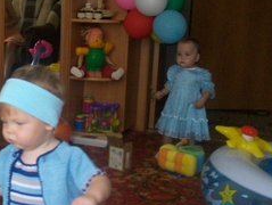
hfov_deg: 29.6
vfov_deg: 22.8
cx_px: 56
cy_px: 146
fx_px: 504
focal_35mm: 64
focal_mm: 6.1
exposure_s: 1/60
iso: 160
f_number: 2.7
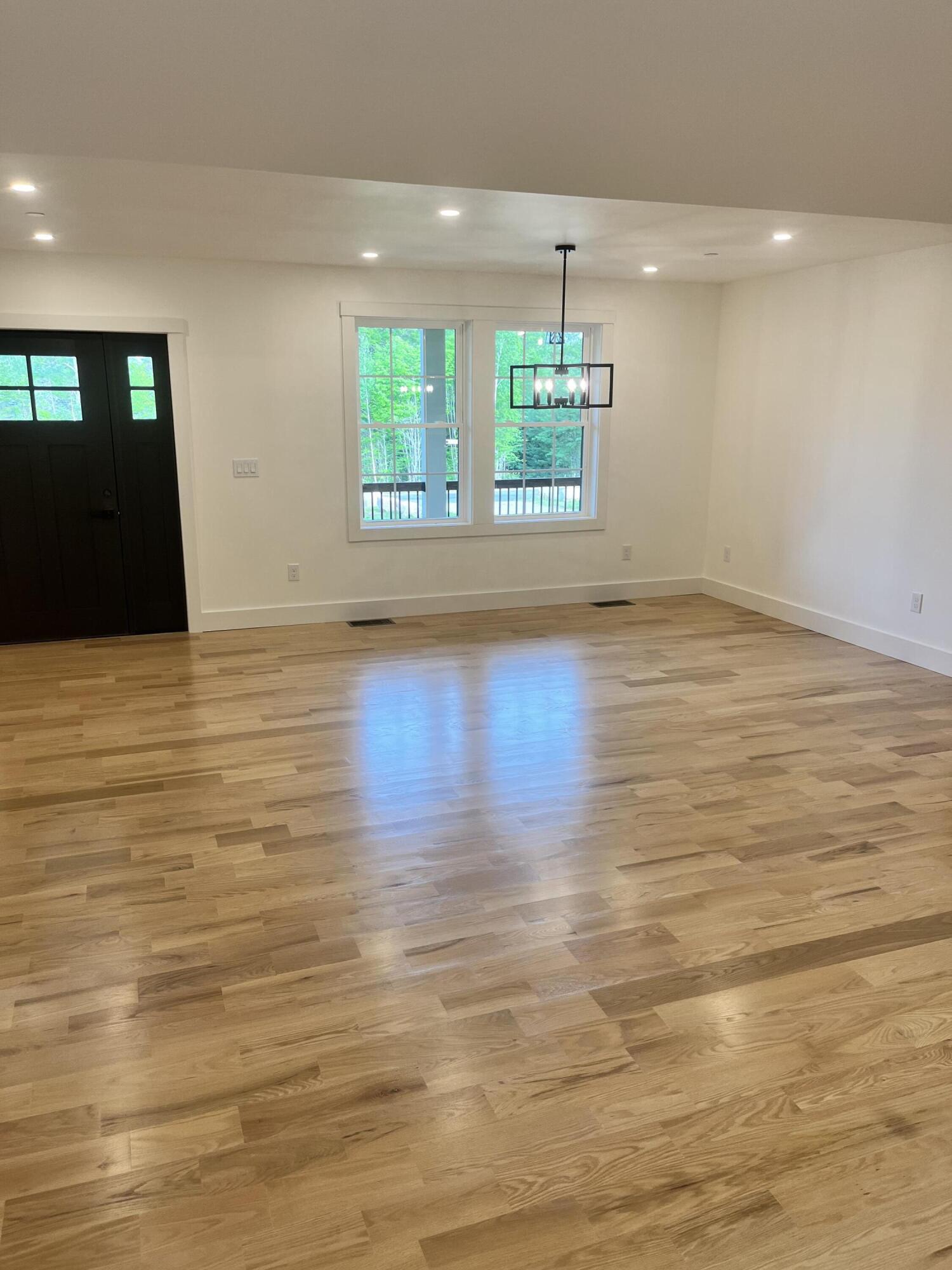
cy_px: 635
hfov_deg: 53.1
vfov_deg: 67.3
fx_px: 953
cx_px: 476
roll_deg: -0.4
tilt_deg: -16.0
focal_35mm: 26
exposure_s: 1/120
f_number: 1.6
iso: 64
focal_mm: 5.1
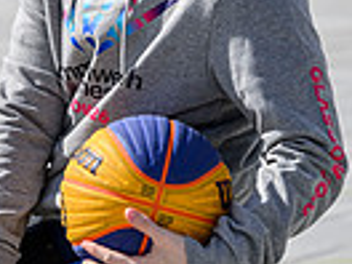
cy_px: 5
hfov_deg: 4.5
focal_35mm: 432
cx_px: -454
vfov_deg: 3.4
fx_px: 4393
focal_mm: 89
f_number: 3.5
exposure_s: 1/2000
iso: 250
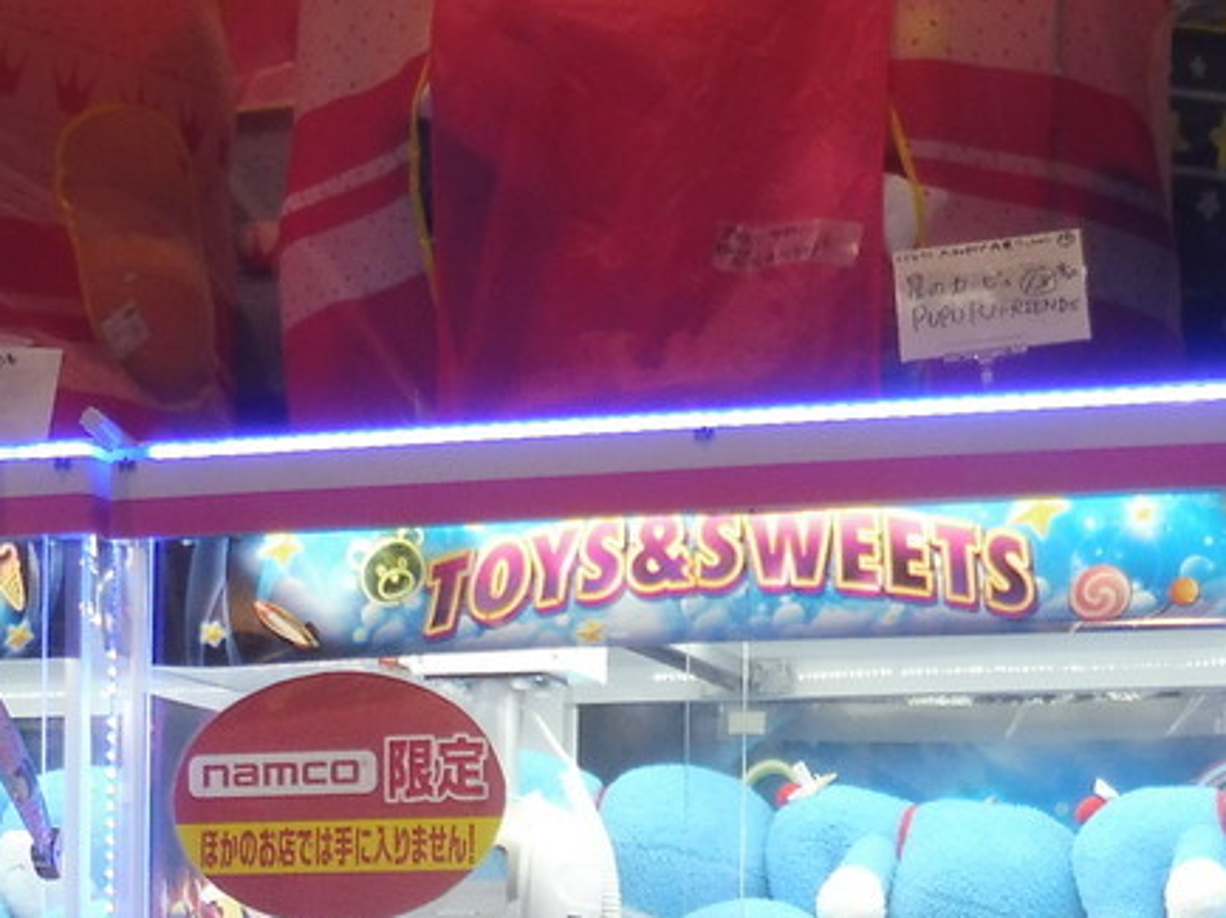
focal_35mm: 83
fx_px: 2938
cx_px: 751
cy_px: 1239
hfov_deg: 23.5
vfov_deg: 16.6
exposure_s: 1/60
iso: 125
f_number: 3.3
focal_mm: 4.3
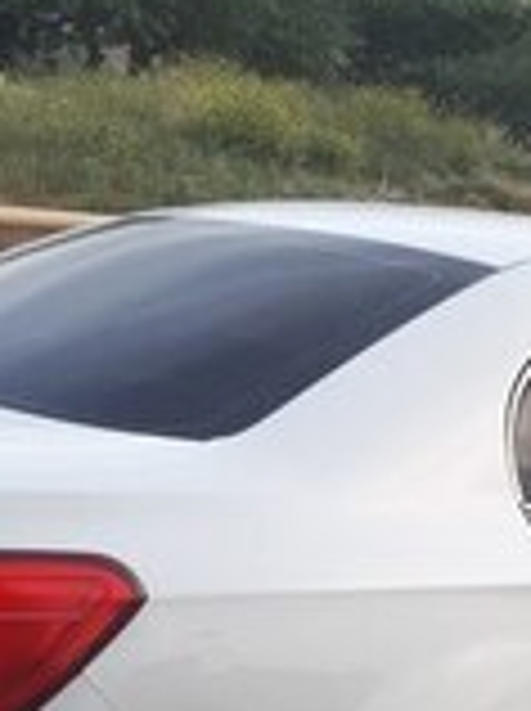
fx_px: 1743
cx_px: 688
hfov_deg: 16.4
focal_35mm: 85
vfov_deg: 21.5
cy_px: 842
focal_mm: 3.6
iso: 40
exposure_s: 1/50
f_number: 1.9
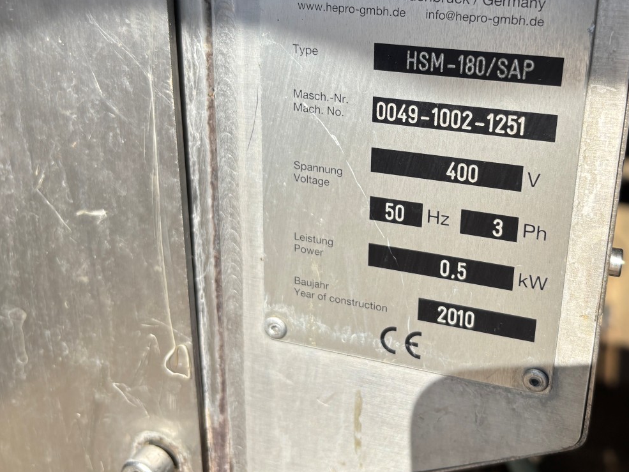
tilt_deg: -16.3
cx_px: 398
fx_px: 691
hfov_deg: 48.5
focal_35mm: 38
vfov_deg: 37.3
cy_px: 160
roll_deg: -0.5
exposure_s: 1/3021
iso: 50
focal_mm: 5.96
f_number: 1.6
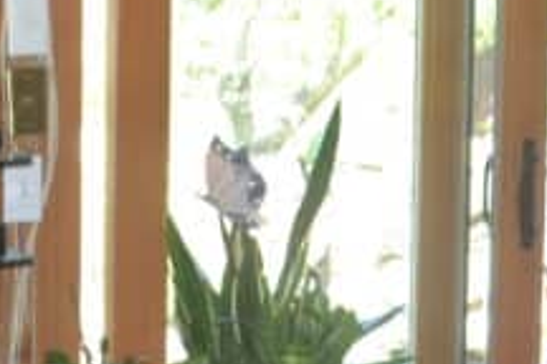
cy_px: 107
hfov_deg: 12.8
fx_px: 2431
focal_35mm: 160
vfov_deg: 8.6
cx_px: 99
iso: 180
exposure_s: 1/30
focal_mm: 18
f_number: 3.5
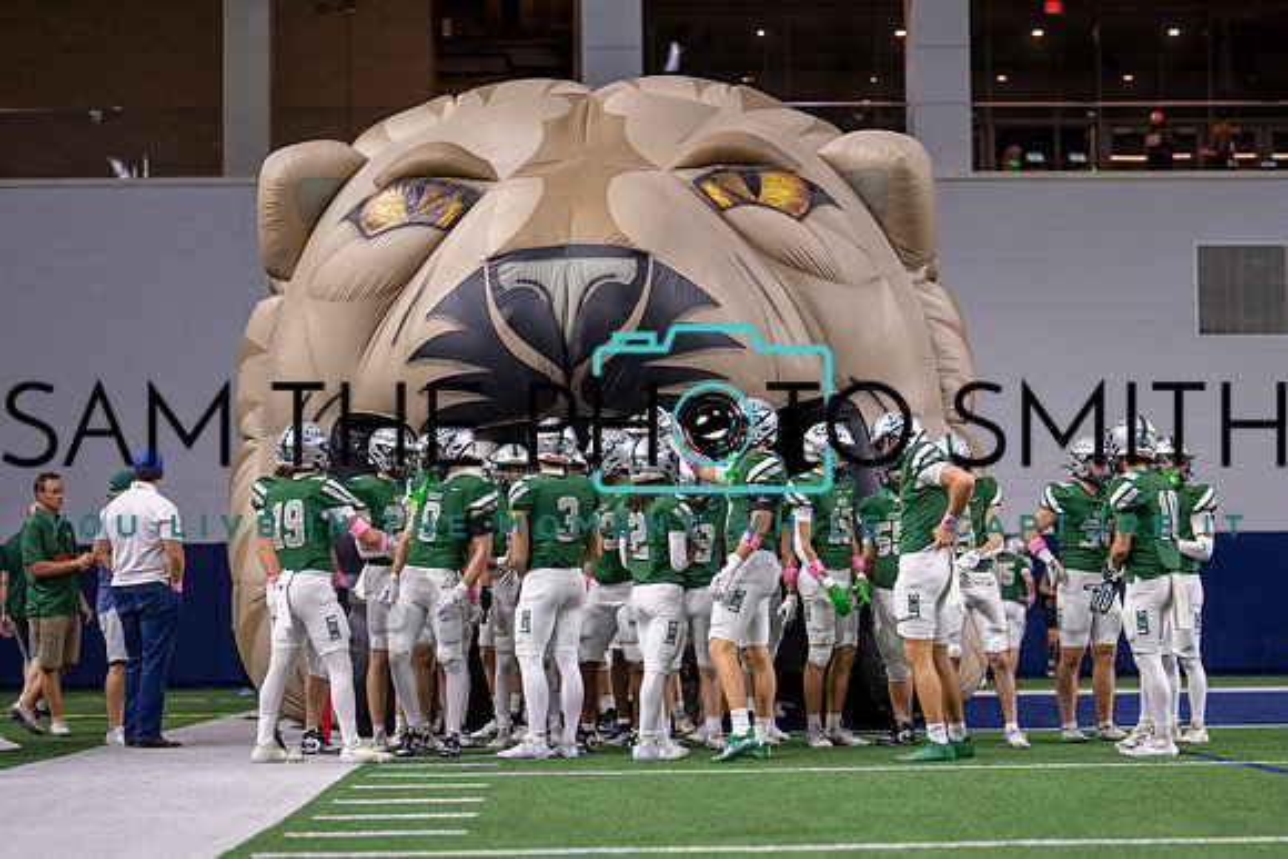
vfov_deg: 18.1
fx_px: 2686
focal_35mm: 75
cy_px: 573
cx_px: 659
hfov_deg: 27.0
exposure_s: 1/1000
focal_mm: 50
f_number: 1.2
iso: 500
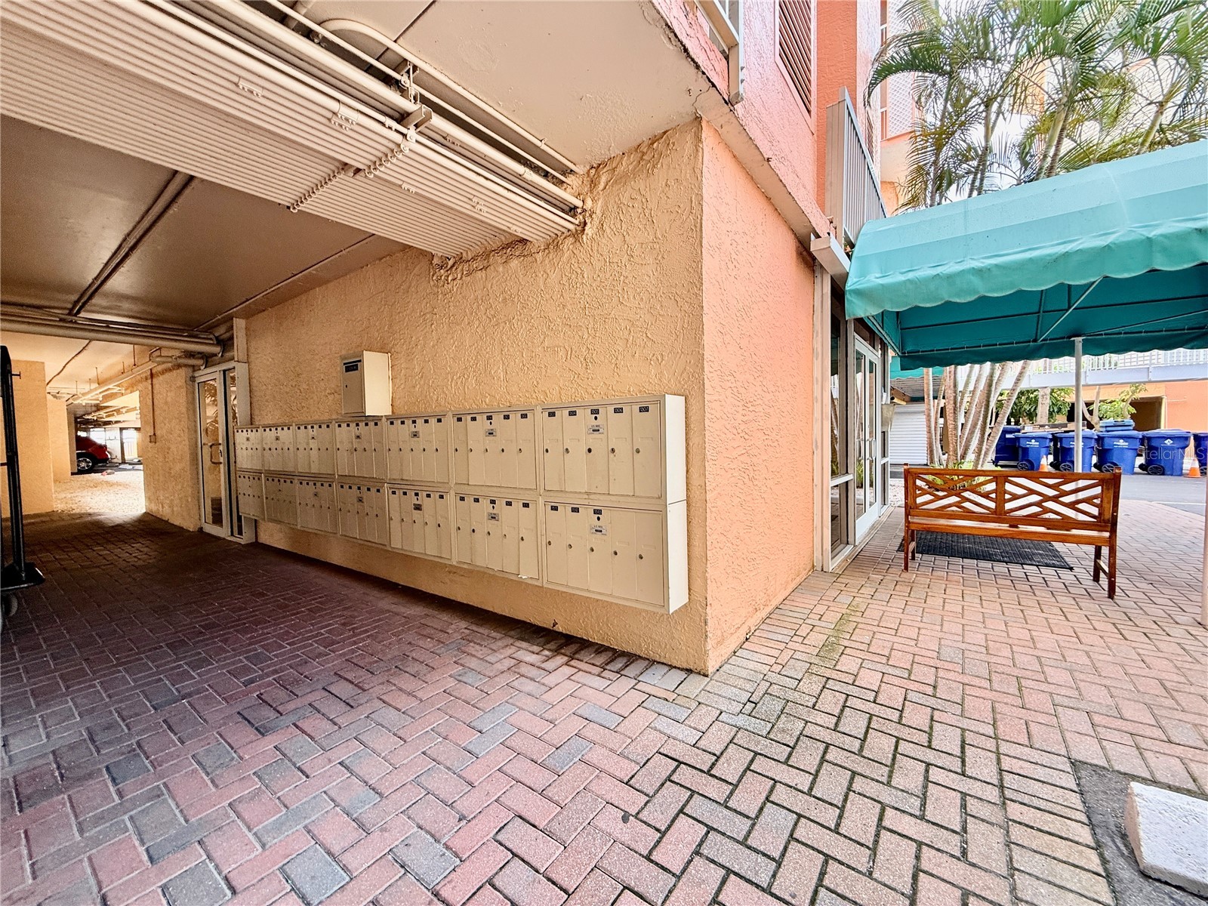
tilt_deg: -1.9
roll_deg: +1.3
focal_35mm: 14
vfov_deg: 85.7
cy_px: 453
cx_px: 604
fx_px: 489
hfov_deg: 102.1
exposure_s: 1/99
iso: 64
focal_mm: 2.22
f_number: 2.2
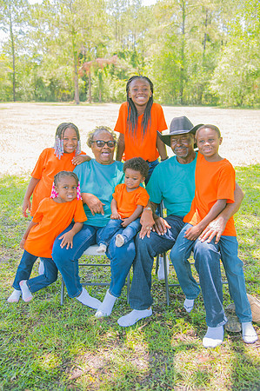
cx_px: 130
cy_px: 196
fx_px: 380
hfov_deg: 37.8
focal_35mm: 35
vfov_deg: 54.5
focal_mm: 35
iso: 250
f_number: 4
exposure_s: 1/125
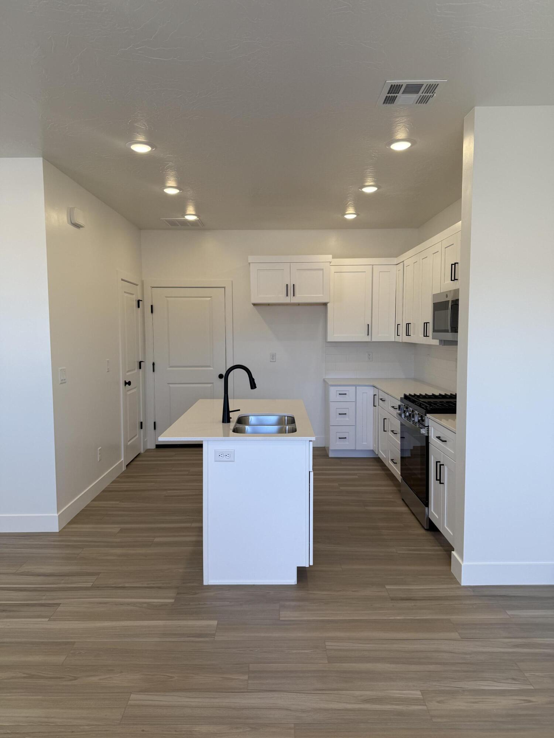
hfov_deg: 56.8
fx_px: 512
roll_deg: +0.3
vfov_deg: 71.6
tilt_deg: -4.4
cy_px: 369
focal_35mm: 24
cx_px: 277
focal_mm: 6.76
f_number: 1.78
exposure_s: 1/249
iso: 80
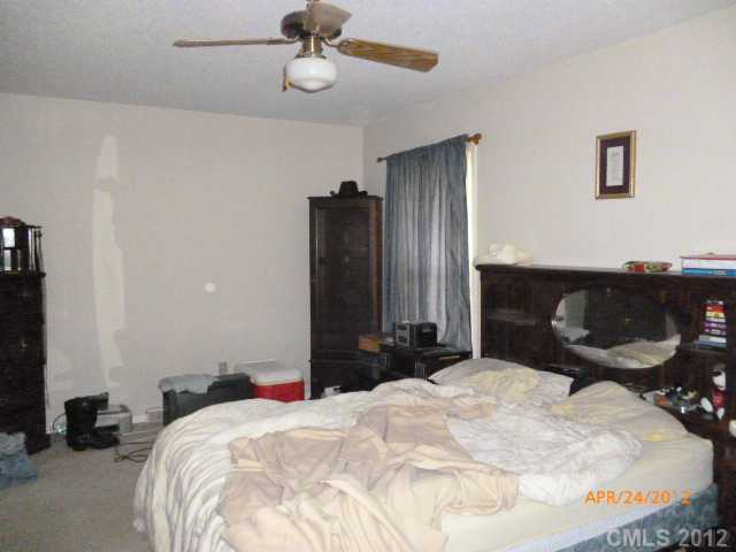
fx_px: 595
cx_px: 368
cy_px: 276
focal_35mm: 28
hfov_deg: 63.4
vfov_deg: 49.7
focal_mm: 5
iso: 1600
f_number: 3.1
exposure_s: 1/60
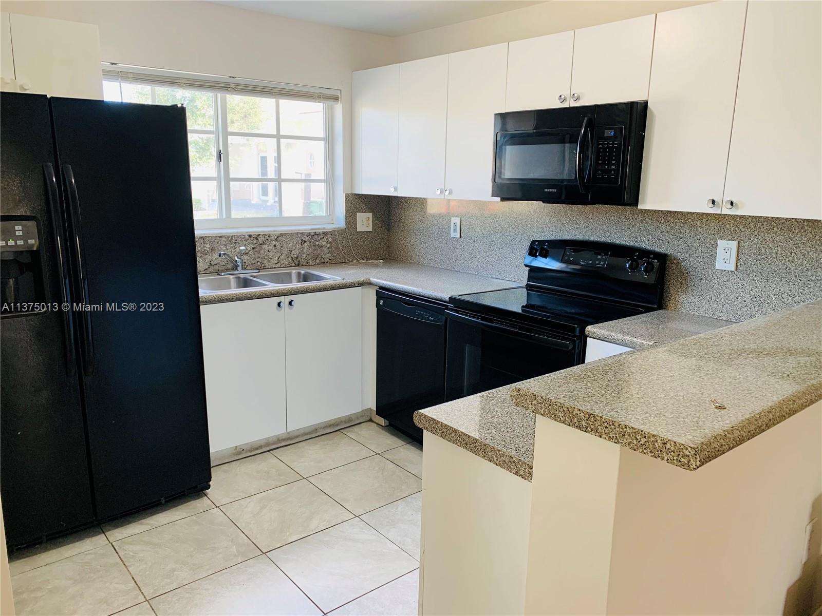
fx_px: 617
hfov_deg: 67.3
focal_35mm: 26
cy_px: 308
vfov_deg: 53.1
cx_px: 411
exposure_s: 1/60
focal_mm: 4.25
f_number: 1.8
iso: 100
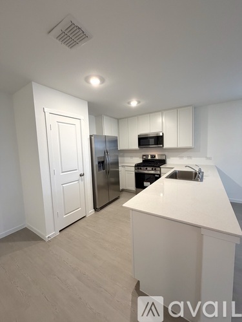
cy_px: 161
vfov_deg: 102.1
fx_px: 130
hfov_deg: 85.7
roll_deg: +1.9
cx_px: 121
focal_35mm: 14
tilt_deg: -4.4
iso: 250
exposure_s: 1/60
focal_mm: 2.22
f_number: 2.2
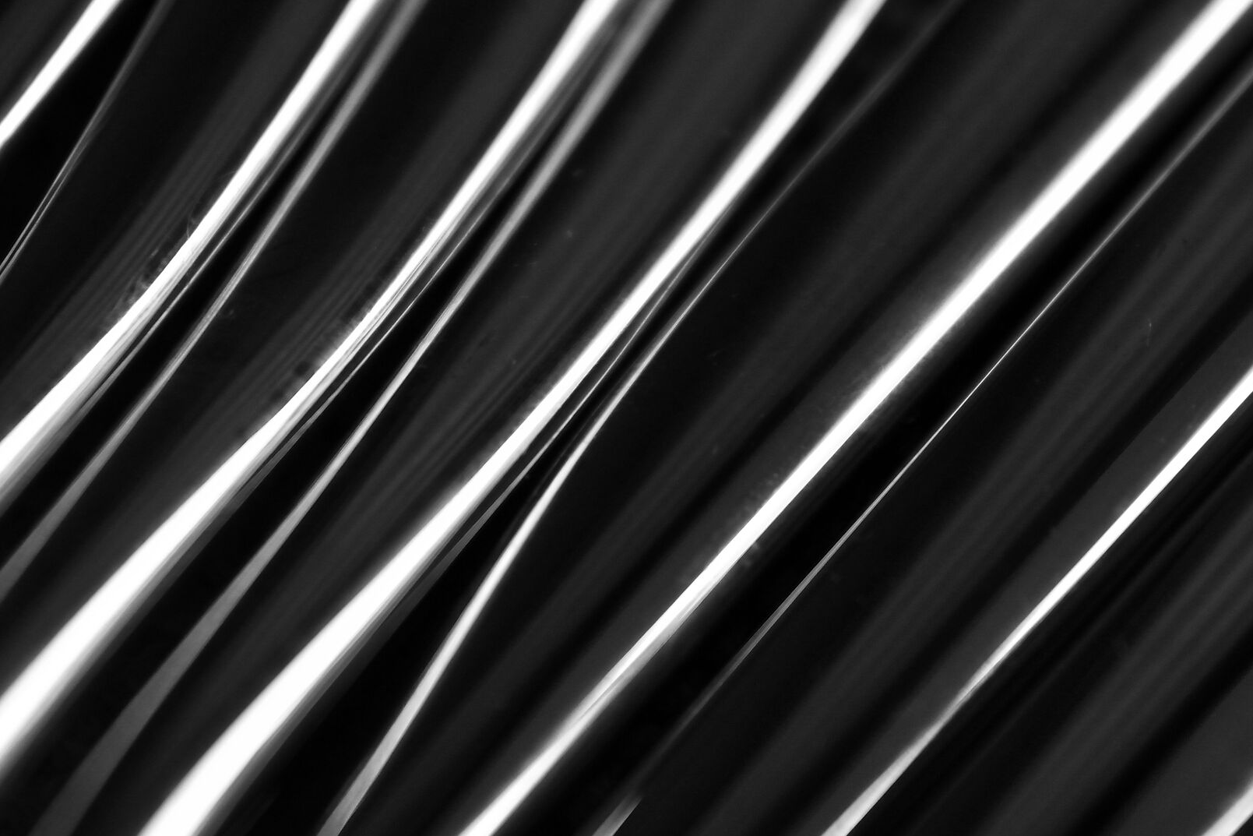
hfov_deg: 11.5
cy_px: 479
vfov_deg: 7.7
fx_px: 6230
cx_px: 660
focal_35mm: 179
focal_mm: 80
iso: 320
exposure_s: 1/50
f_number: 4
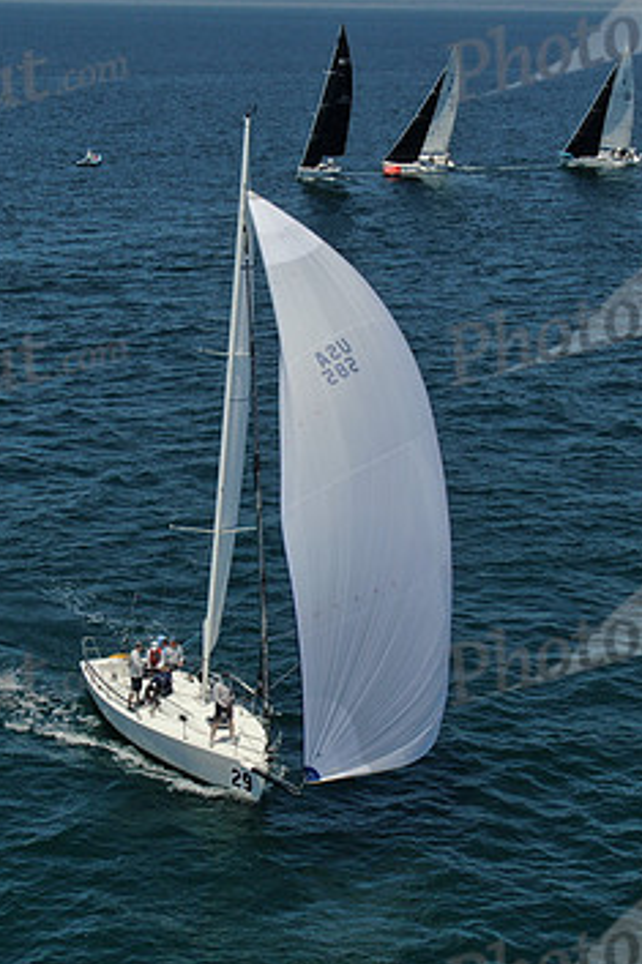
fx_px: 2195
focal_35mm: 82
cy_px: 509
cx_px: 290
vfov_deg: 24.8
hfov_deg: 16.6
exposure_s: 1/1600
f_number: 3.8
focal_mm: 8.6
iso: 100
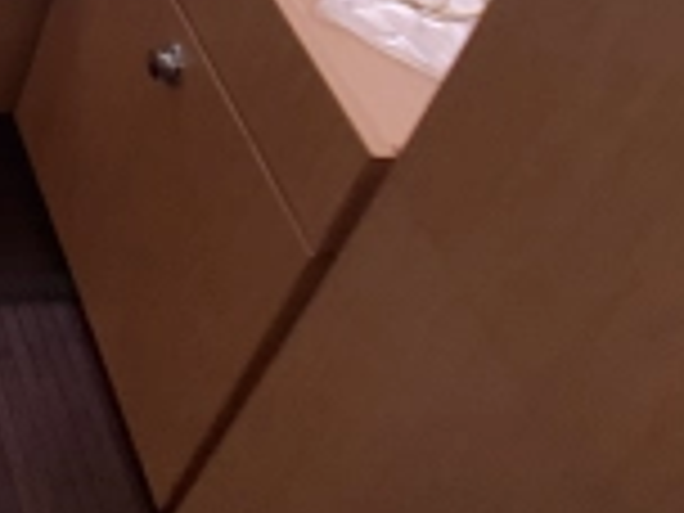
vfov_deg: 14.3
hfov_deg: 17.6
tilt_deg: -30.3
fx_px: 1857
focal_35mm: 94
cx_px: -472
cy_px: -349
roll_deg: +0.7
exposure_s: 1/29
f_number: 1.8
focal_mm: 4.25
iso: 800
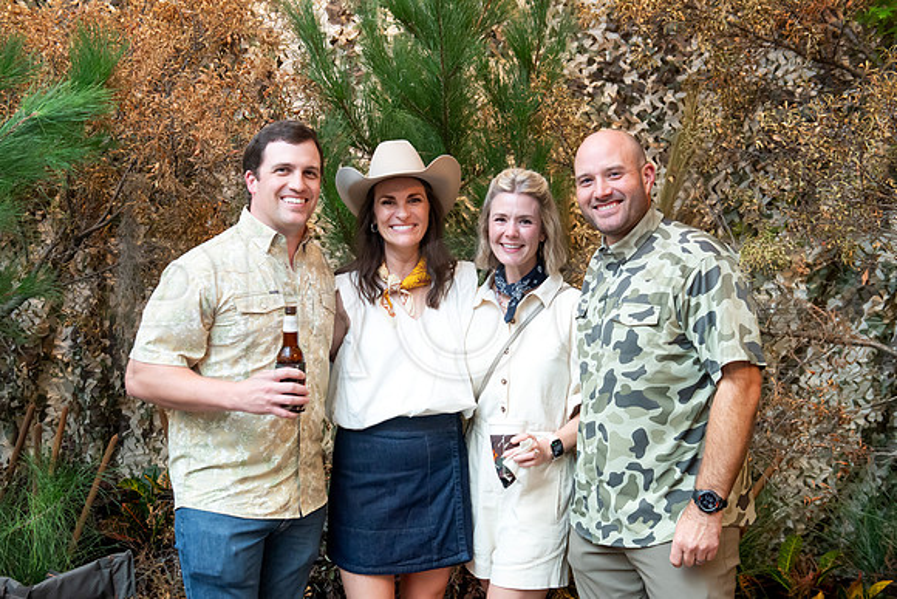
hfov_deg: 42.9
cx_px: 448
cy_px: 300
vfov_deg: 29.4
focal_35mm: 46
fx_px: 1142
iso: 3200
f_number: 5.6
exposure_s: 1/100
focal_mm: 45
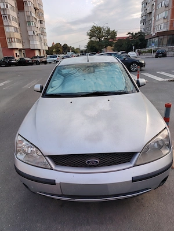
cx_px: 87
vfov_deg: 71.6
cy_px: 116
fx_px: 161
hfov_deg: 56.8
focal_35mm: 24
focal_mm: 5.25
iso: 100
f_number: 1.75
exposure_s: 1/107
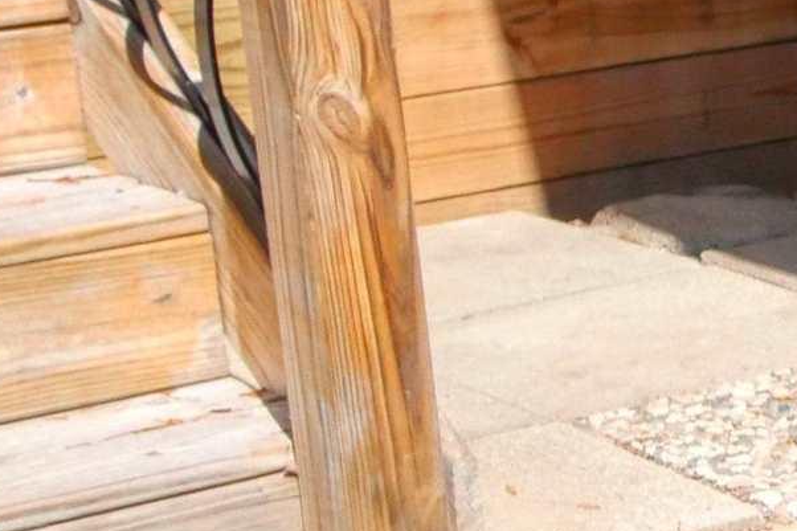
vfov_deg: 9.9
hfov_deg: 11.9
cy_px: 347
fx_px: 3054
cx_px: 1930
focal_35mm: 138
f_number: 5
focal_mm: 13
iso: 1600
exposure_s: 1/3200
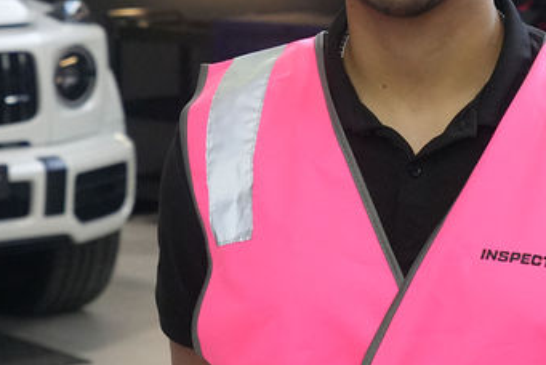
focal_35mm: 151
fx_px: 2295
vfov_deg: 9.0
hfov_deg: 13.5
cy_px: -20
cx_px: 405
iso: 3200
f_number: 4
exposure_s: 1/160
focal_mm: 33.6
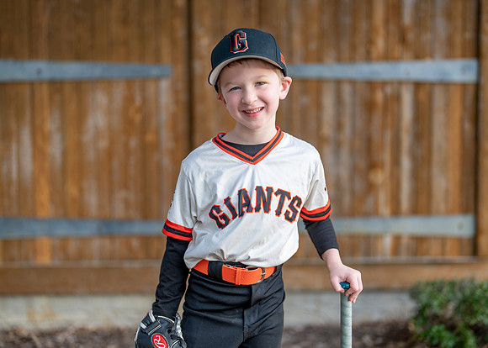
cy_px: 167
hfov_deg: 34.7
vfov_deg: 25.1
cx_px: 259
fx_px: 781
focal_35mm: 56
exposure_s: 1/640
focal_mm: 50
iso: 100
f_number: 1.2
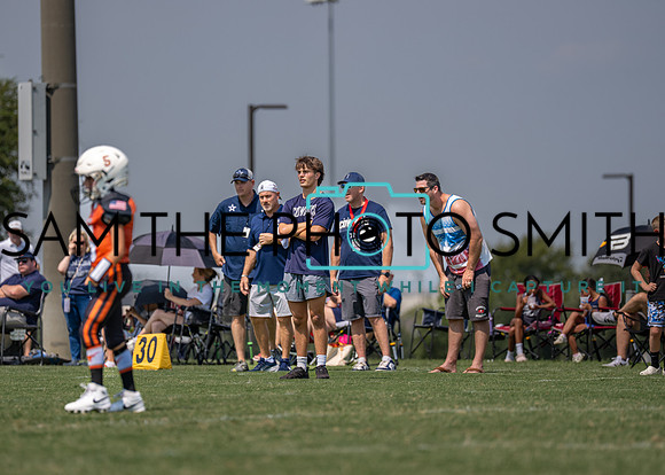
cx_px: 305
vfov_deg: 5.6
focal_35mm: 256
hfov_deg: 7.9
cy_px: 245
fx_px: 4829
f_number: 2.8
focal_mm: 200
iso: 100
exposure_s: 1/2500
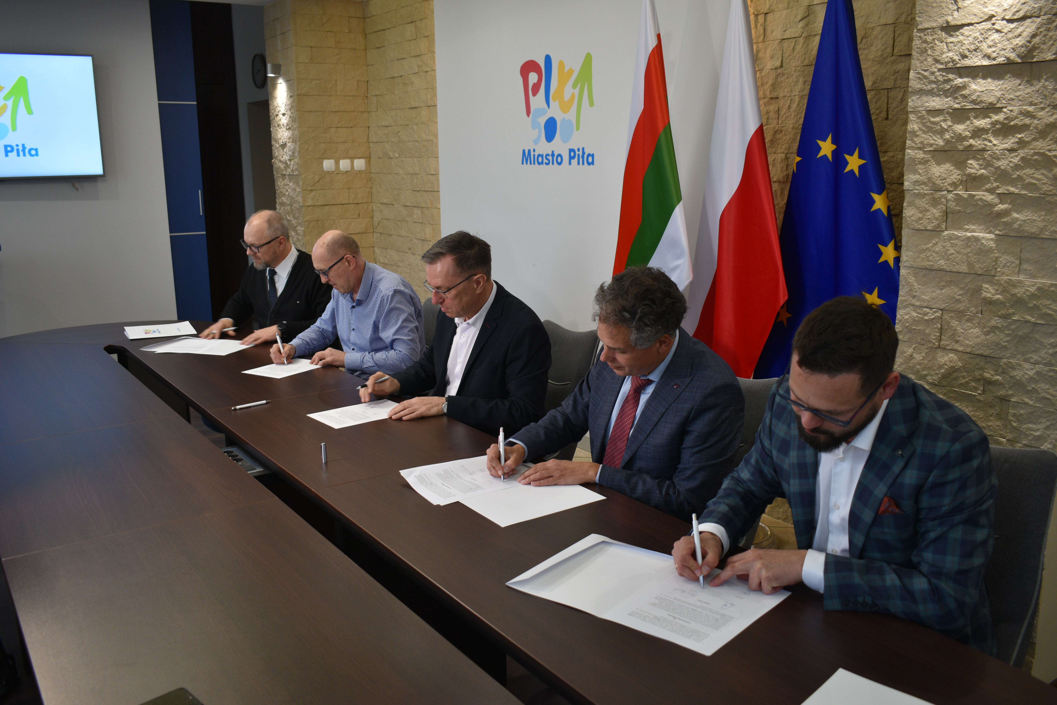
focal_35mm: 32
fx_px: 925
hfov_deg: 59.5
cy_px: 352
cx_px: 528
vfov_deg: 41.7
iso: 450
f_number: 4
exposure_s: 1/60
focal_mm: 21
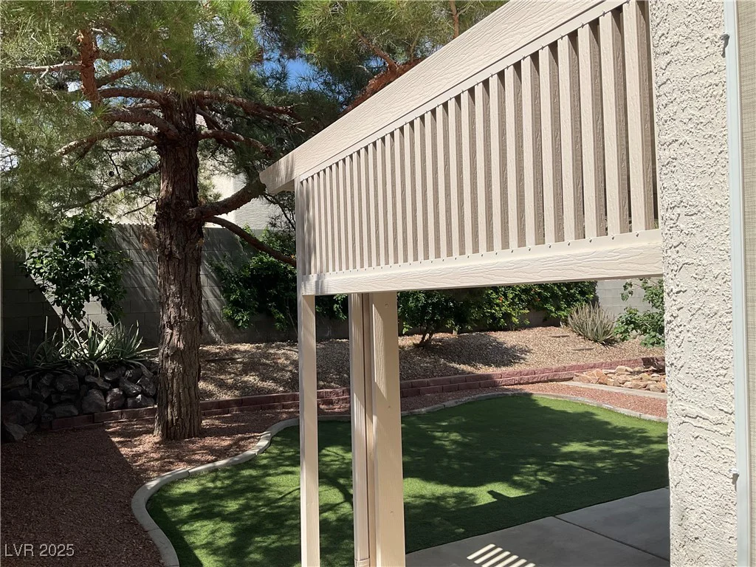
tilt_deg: +2.0
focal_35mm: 29
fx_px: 633
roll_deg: +0.9
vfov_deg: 48.2
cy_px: 284
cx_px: 378
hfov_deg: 61.7
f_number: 1.8
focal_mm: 3
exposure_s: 1/2427
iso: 16
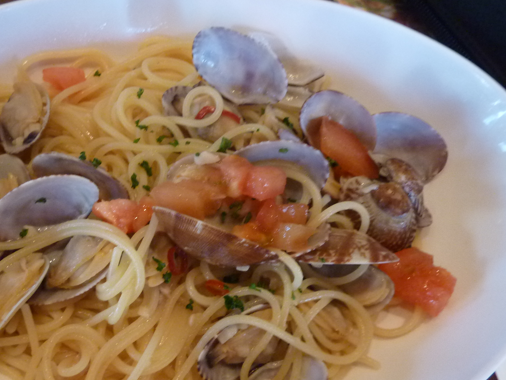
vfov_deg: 39.4
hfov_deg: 50.6
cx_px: 178
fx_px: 526
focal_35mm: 36
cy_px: 240
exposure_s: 1/30
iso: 320
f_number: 3.3
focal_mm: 4.1
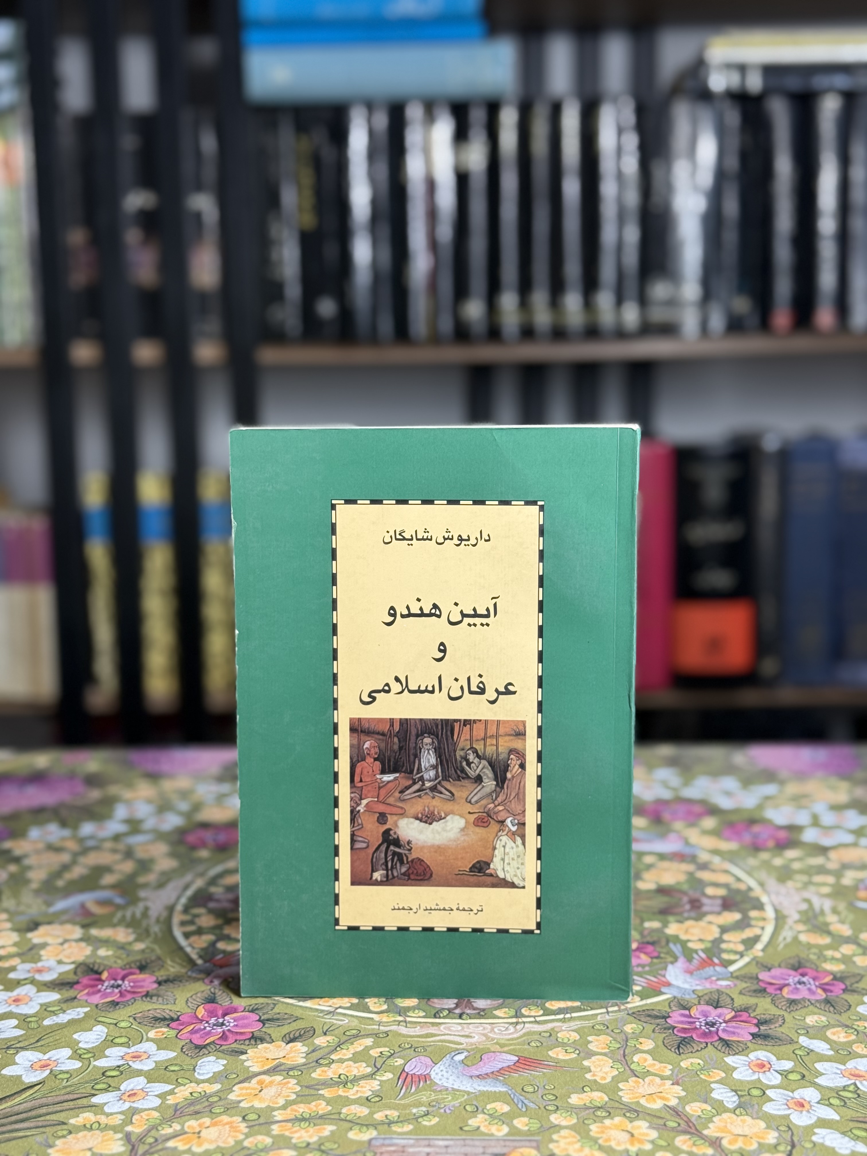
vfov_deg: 39.7
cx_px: 434
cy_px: 578
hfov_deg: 30.3
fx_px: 1603
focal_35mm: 48
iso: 100
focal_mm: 6.76
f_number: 1.78
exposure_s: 1/100
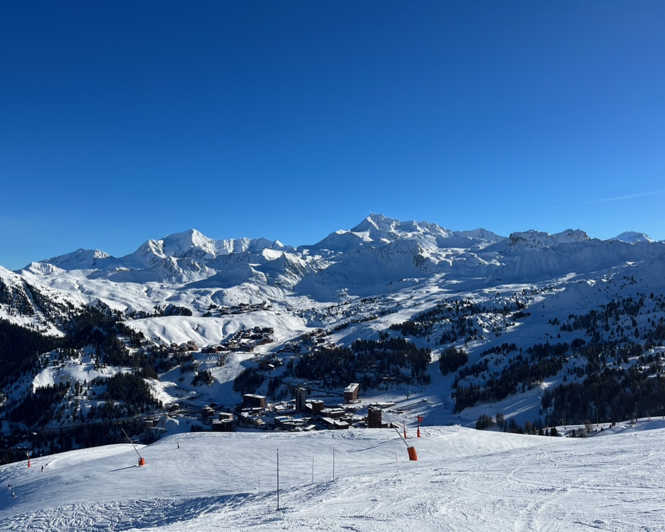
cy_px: 271
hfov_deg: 62.2
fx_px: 551
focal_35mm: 28
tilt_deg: +0.5
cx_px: 323
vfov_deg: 51.5
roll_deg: +2.0
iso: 50
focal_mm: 5.1
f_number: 1.6
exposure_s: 1/6494
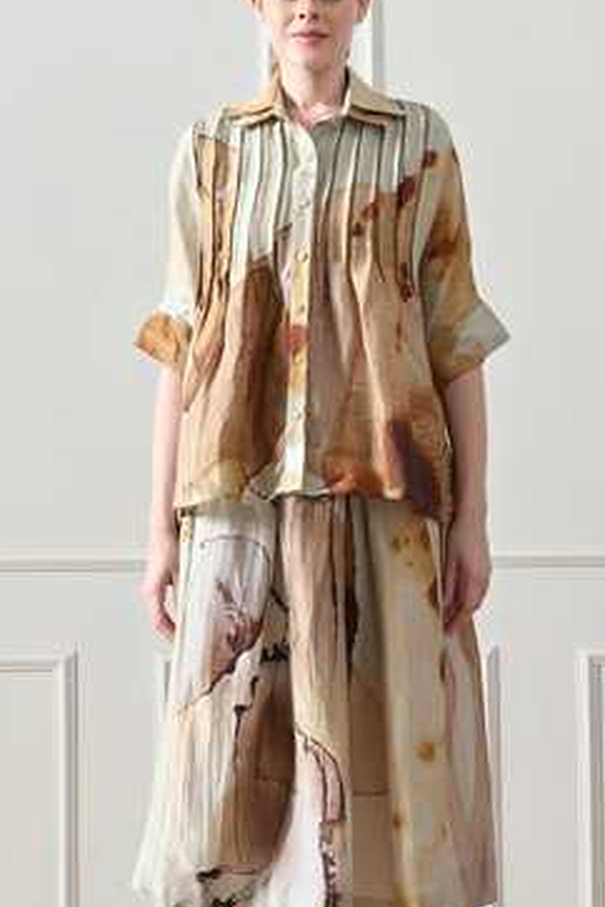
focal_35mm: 107
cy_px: 518
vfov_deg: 19.1
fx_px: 2697
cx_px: 310
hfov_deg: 12.8
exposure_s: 1/160
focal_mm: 74
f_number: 7.1
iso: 250
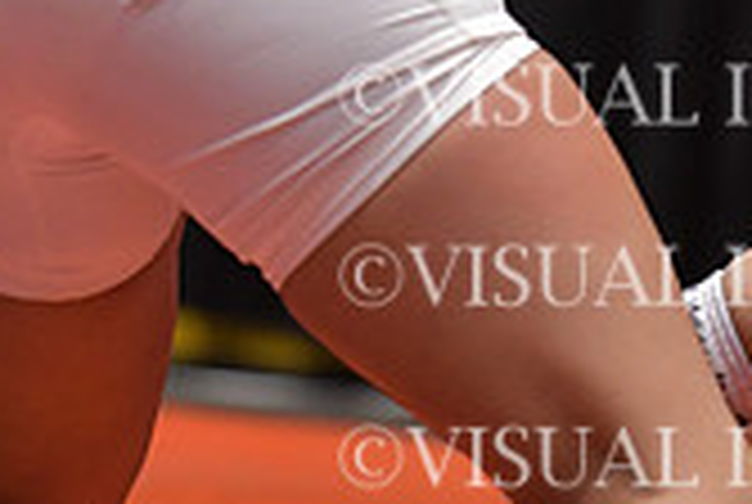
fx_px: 15234
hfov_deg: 2.8
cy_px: -178
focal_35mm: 728
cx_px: 991
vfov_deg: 1.9
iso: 2500
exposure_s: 1/800
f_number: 2.8
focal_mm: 140
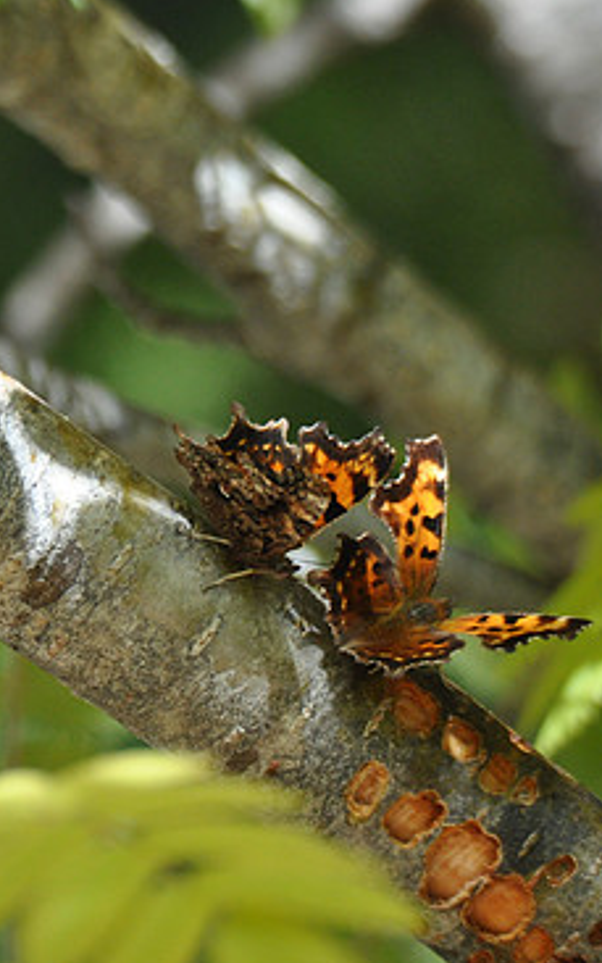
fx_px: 22846
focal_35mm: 871
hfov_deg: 1.5
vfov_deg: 2.4
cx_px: 58
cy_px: 478
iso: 1000
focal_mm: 360
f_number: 6
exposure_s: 1/500
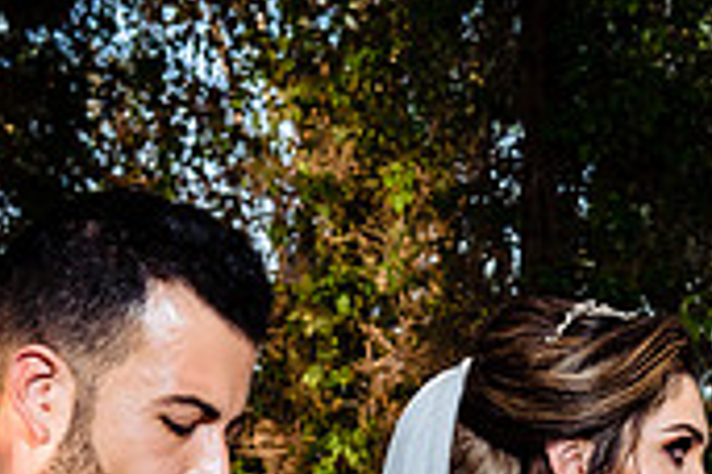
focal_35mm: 176
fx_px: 3481
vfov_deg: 7.6
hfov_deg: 11.6
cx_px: 695
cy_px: 759
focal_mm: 52
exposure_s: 1/200
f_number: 7.1
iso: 800
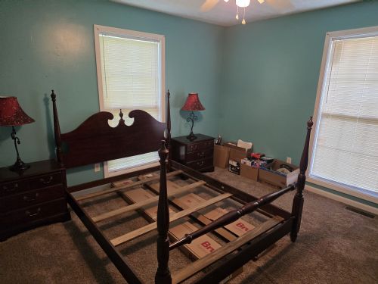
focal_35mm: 23
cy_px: 142
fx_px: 251
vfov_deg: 58.9
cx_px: 189
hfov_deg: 73.9
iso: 500
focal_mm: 6.25
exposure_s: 1/120
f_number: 1.7
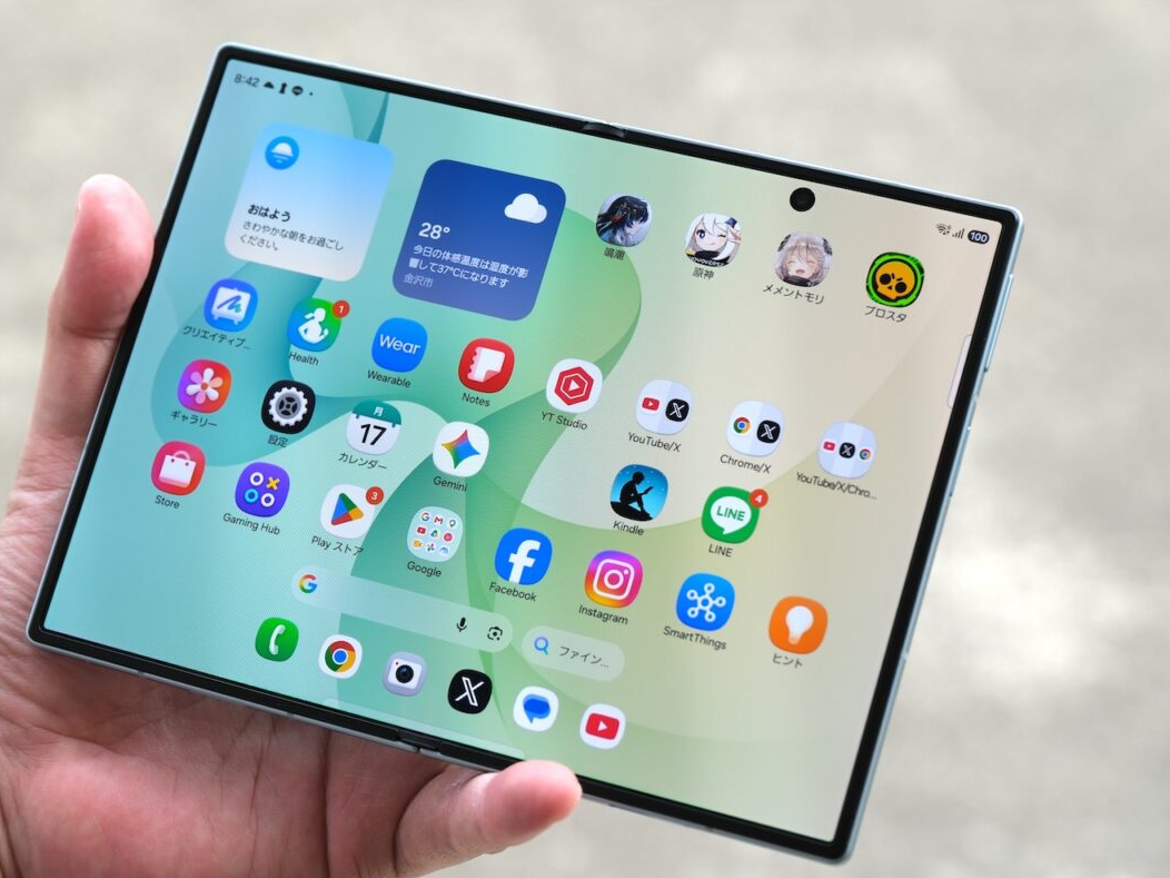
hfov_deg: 21.5
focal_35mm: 91
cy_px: 442
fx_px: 3076
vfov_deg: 16.2
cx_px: 548
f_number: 5
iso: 160
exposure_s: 1/300
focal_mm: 55
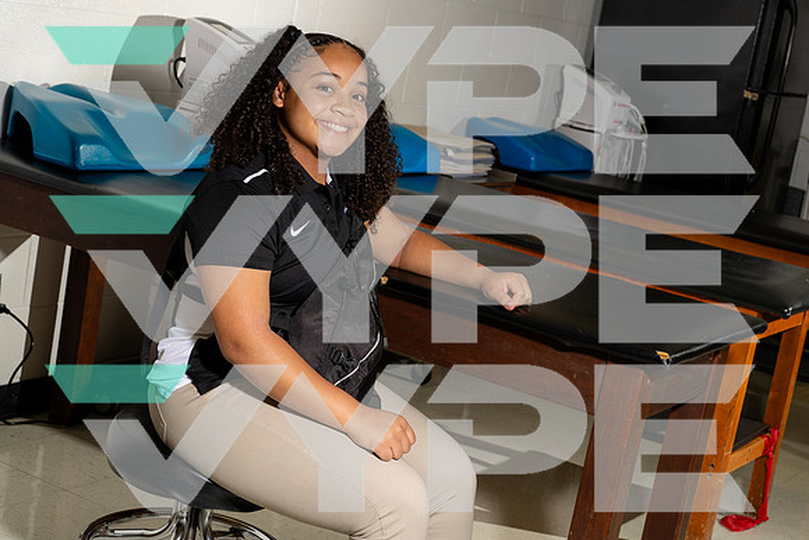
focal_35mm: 61
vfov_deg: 22.3
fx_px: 1371
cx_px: 404
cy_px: 270
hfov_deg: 32.9
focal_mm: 61
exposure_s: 1/250
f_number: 8
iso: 100
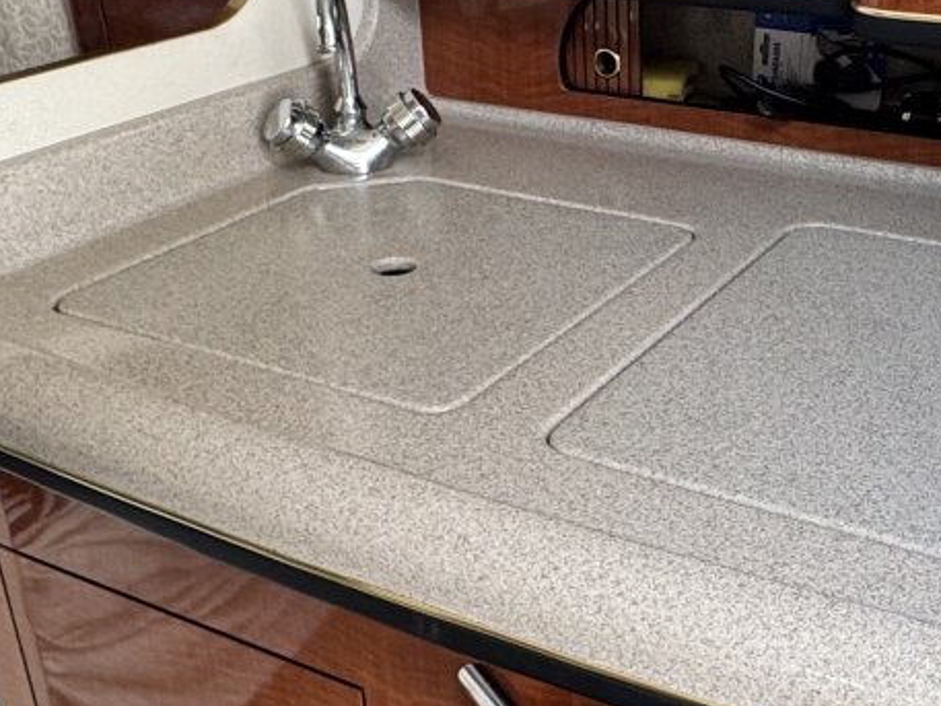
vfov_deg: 29.7
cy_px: 352
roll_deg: +2.4
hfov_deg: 38.3
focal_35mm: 49
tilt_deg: -23.1
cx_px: 657
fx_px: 1332
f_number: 2.2
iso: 160
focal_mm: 2.22
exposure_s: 1/99
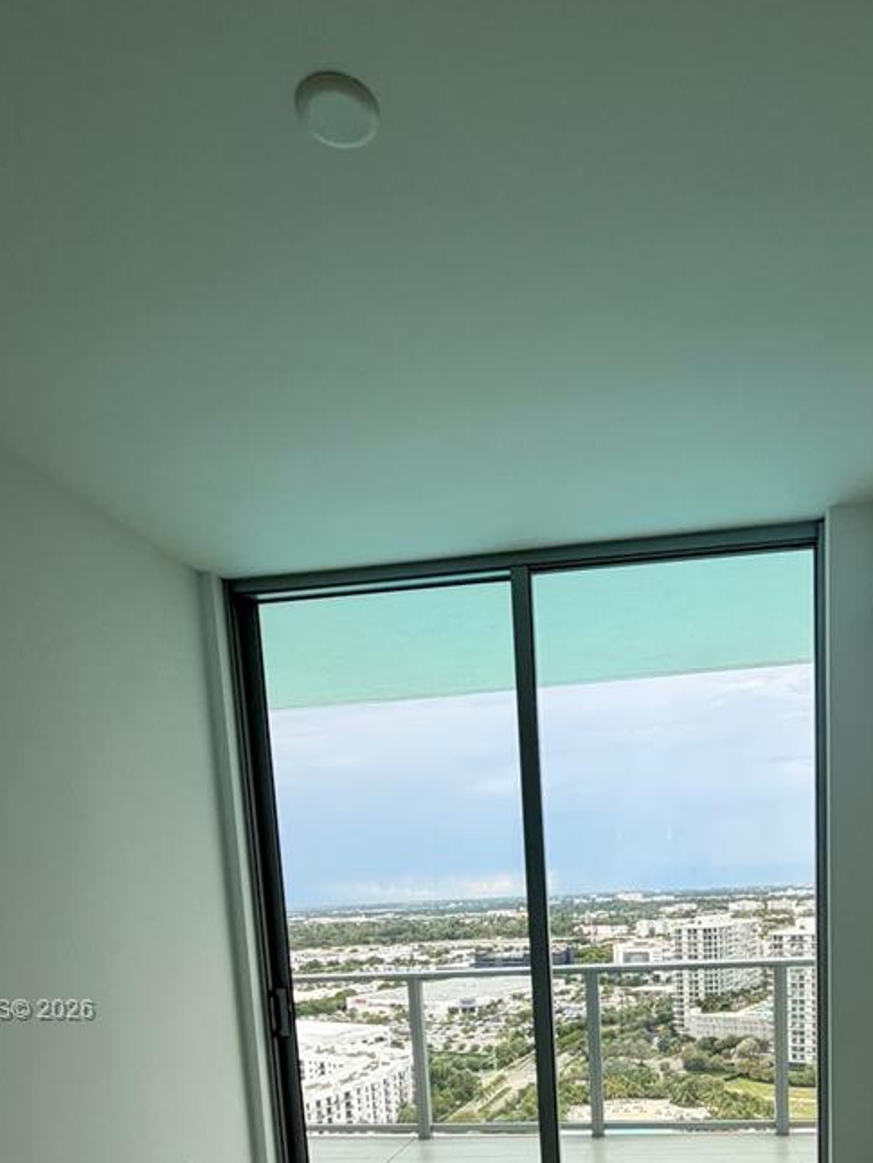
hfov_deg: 52.2
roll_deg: +1.8
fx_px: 874
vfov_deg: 59.0
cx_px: 571
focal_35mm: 26
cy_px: 1012
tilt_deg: -7.7
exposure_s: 1/124
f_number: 2.2
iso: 40
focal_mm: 2.22
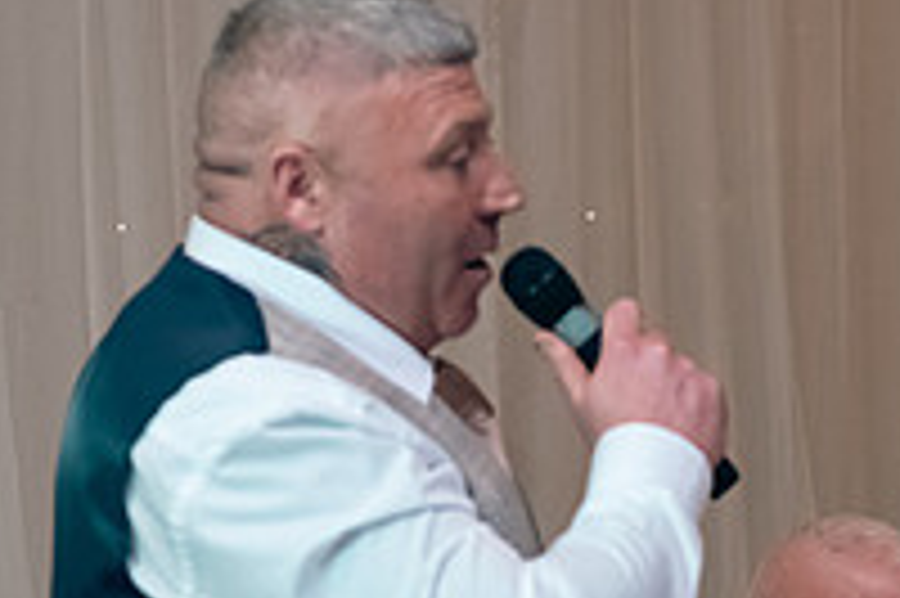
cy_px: 641
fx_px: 4346
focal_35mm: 174
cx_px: 796
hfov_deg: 11.7
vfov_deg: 7.8
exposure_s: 1/160
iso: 1000
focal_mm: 60
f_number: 3.5
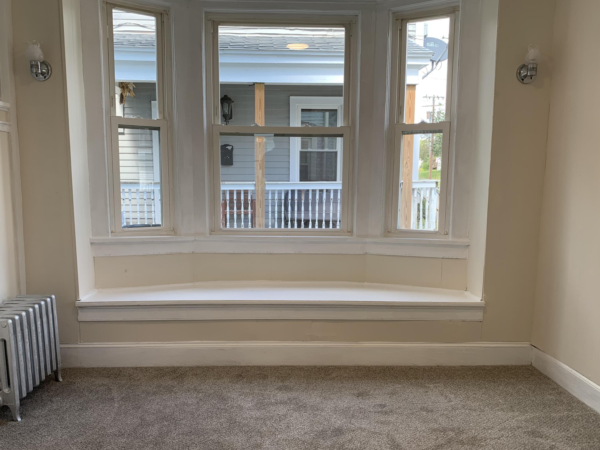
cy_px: 243
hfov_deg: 61.7
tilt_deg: -7.4
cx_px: 297
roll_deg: +0.2
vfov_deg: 48.2
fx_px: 503
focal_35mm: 29
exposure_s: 1/122
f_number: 1.8
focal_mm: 4.25
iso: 40
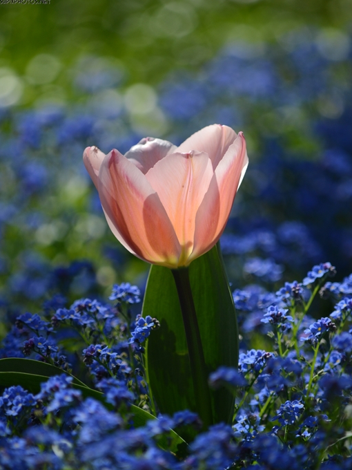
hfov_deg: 3.0
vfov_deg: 4.1
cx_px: 176
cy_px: 263
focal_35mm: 489
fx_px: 6630
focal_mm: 300
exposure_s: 1/800
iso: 200
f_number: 5.6
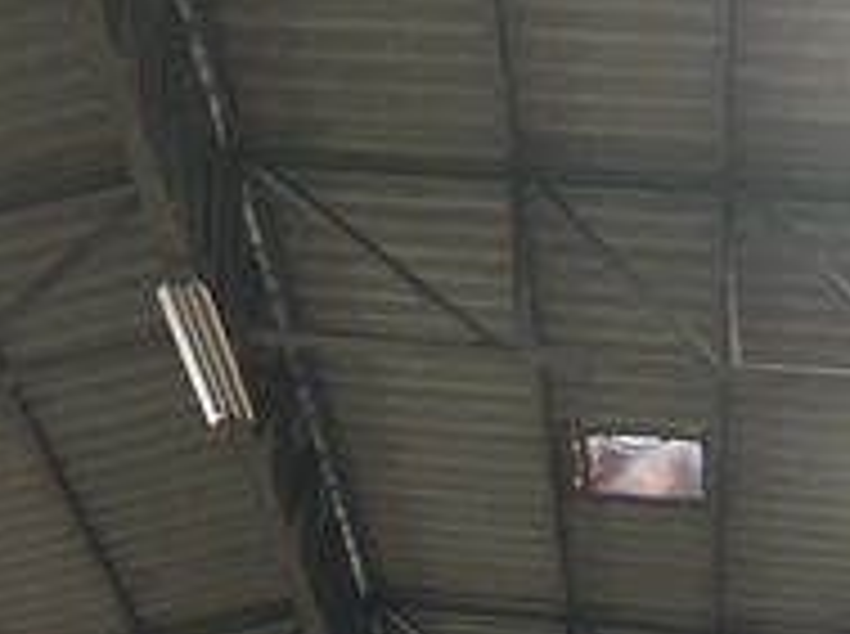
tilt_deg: +18.4
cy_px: 1066
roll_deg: -1.3
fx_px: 2328
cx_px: 351
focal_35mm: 95
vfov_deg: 14.1
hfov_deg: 20.7
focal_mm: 3.99
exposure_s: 1/60
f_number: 1.8
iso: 320
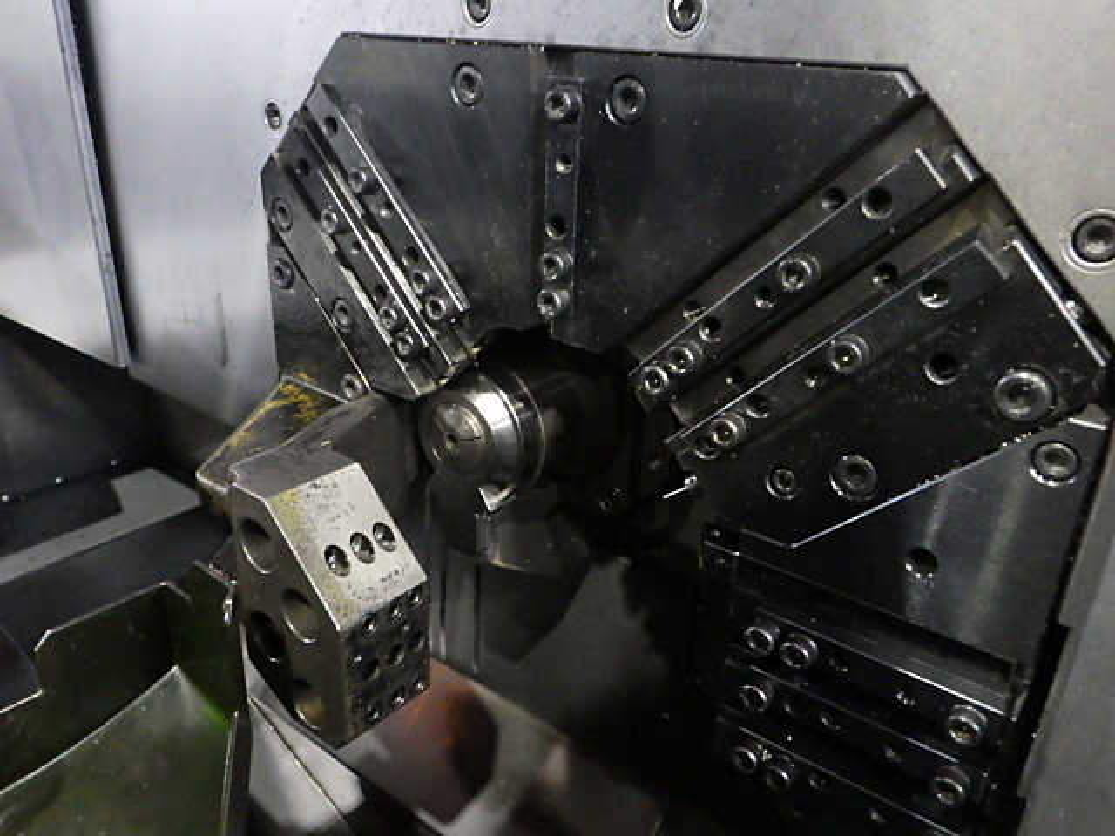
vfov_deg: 49.7
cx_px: 558
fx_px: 902
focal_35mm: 28
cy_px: 418
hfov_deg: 63.4
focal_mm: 5
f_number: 3.5
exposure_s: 1/10
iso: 1600
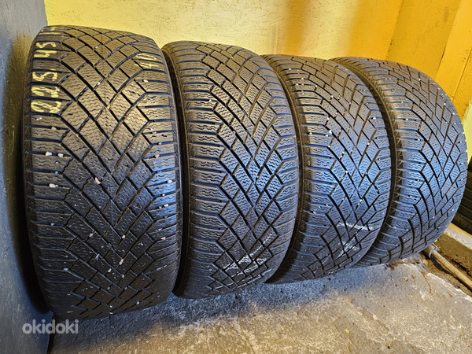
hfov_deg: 73.9
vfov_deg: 58.9
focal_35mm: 23
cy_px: 177
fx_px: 314
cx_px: 236
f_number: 1.8
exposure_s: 1/50
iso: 500
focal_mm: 5.4
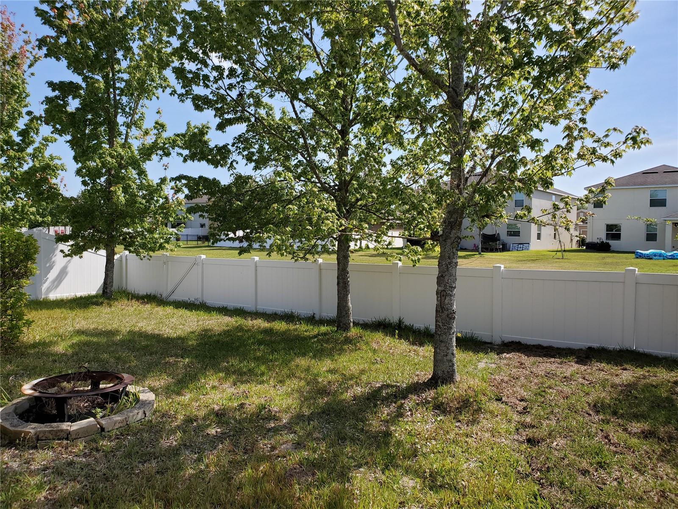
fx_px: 509
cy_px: 254
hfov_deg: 67.3
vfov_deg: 53.1
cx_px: 339
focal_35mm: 26
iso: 50
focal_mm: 4.3
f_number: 2.4
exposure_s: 1/1176
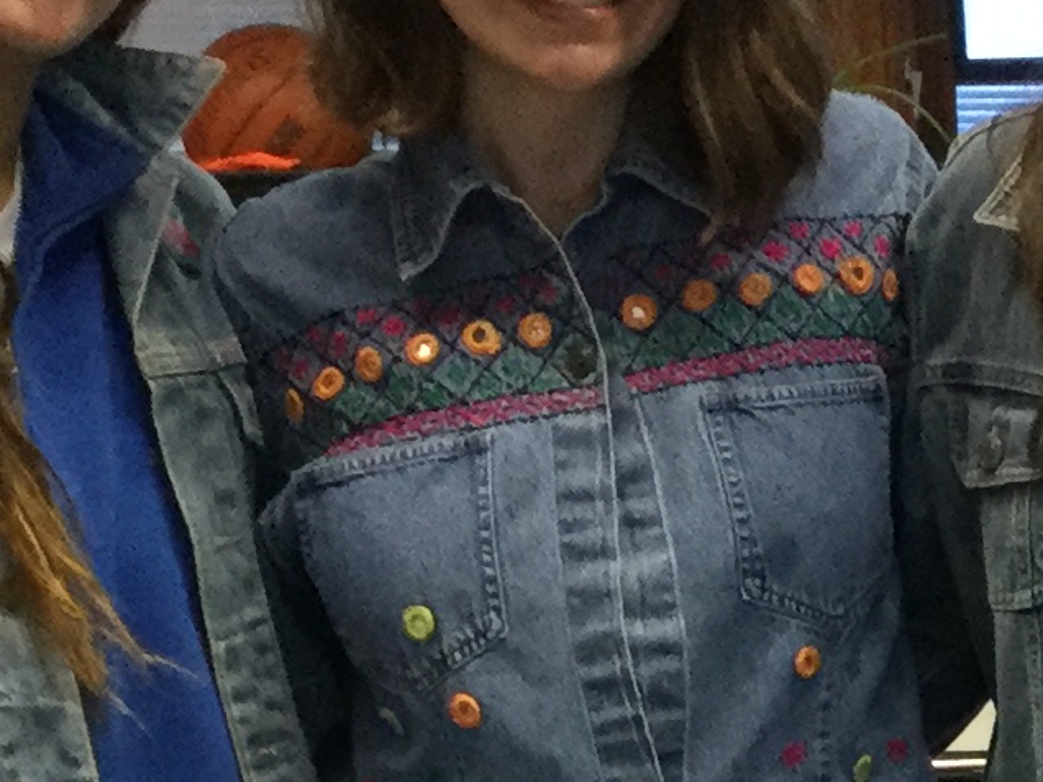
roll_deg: +0.8
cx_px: 1469
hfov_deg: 12.0
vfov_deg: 8.9
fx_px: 4791
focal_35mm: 159
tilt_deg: -15.9
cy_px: 1477
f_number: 2.4
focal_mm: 3.3
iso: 100
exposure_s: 1/30
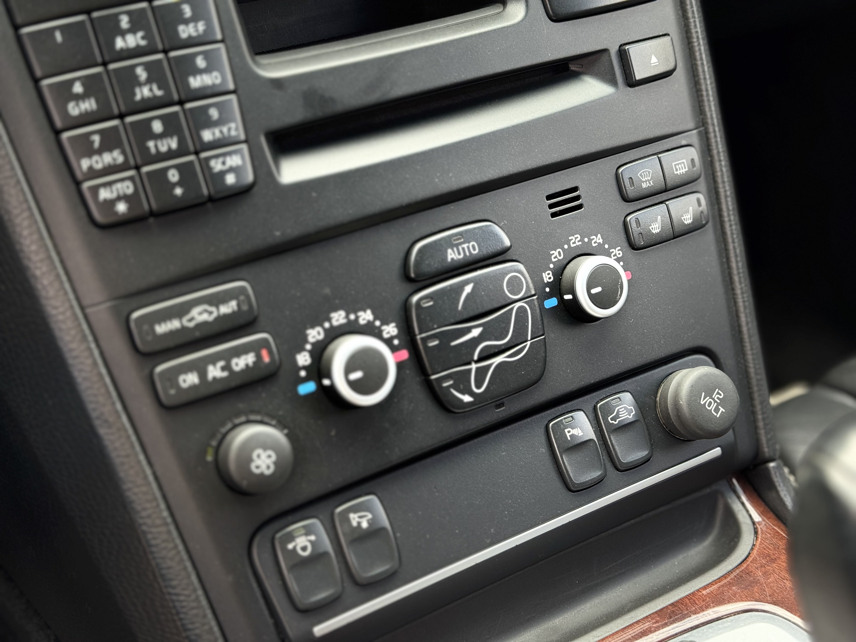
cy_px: 321
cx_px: 428
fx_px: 1187
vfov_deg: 30.3
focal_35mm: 48
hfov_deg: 39.7
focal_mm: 6.76
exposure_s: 1/235
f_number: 1.78
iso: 64
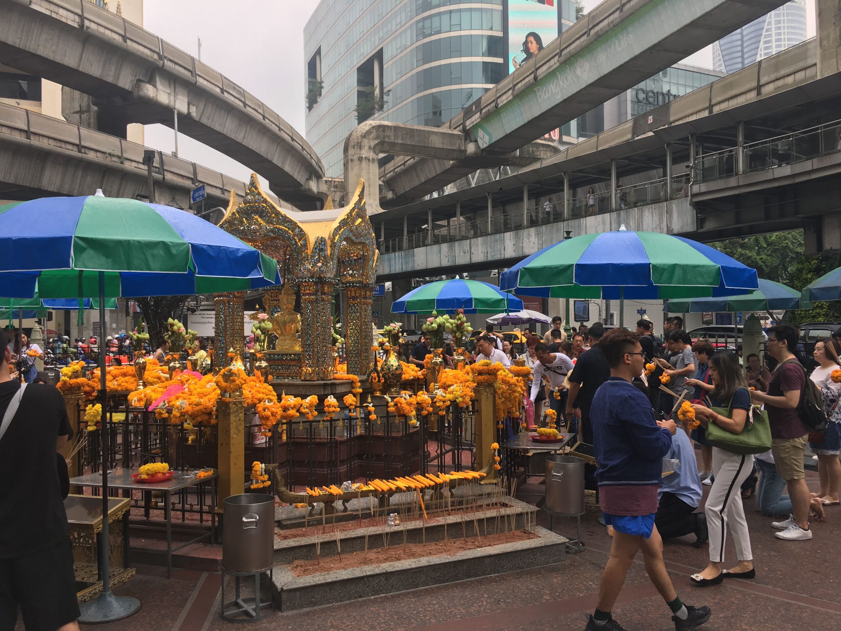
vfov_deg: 48.2
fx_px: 705
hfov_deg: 61.7
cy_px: 316
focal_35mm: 29
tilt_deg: +3.2
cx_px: 420
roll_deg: +1.7
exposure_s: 1/343
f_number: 2.2
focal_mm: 4.15
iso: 25
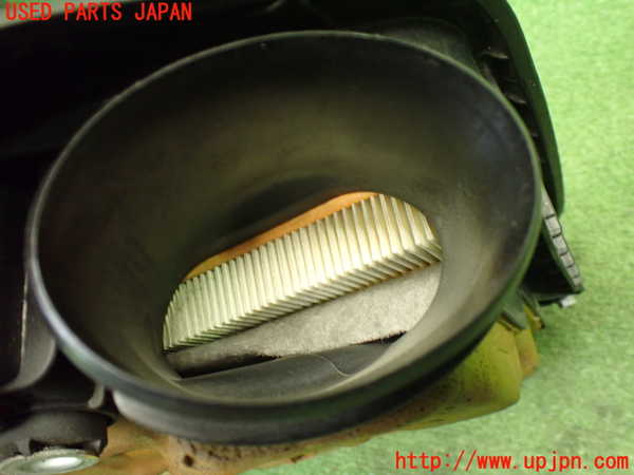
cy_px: 238
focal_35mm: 30
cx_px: 317
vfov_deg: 46.8
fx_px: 549
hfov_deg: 60.0
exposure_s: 1/30
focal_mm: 5.4
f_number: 2.3
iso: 800
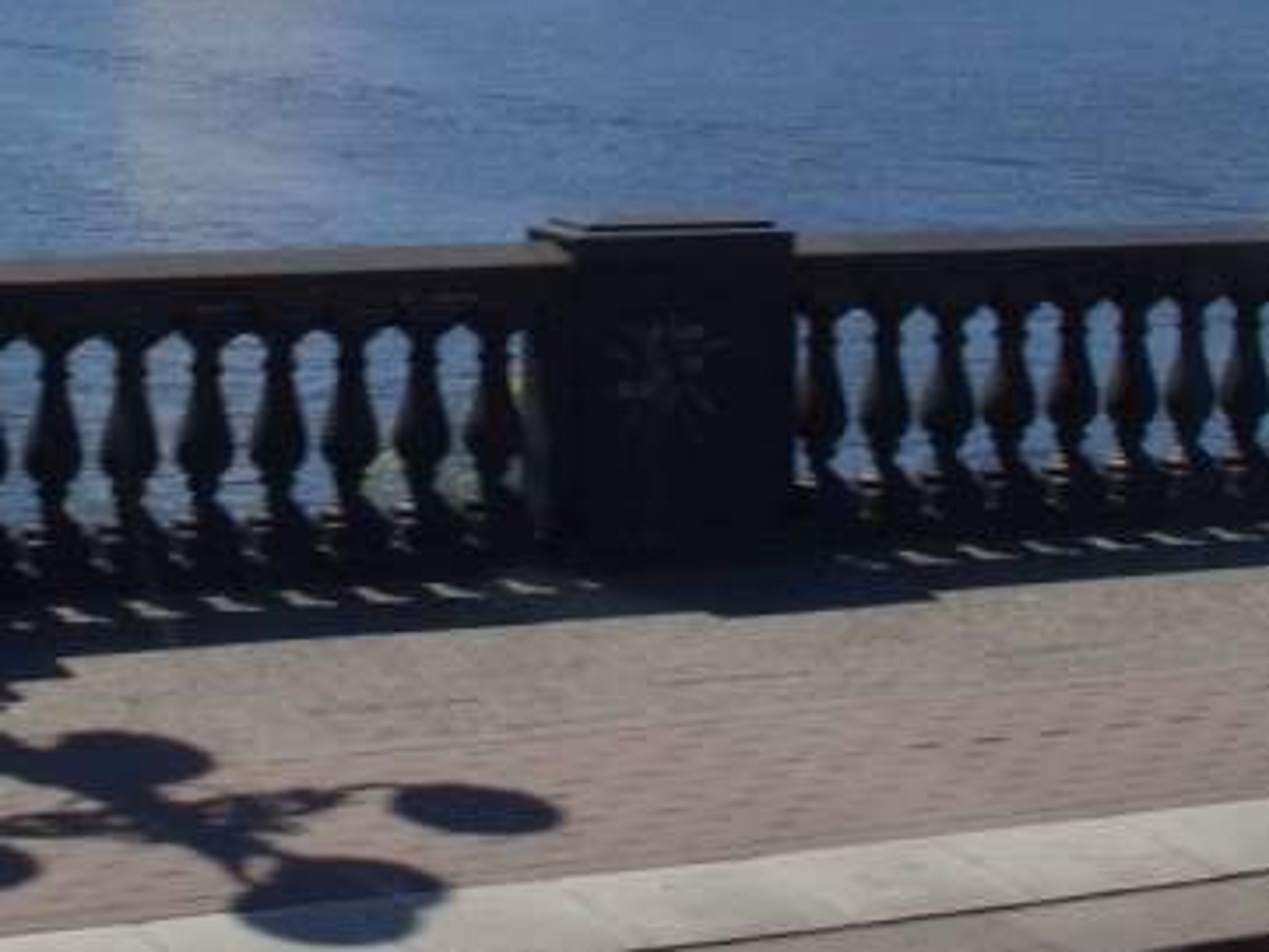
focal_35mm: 102
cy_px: -204
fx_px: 3740
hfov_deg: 19.2
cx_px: 450
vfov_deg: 14.1
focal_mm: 7.8
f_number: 4.1
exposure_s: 1/250
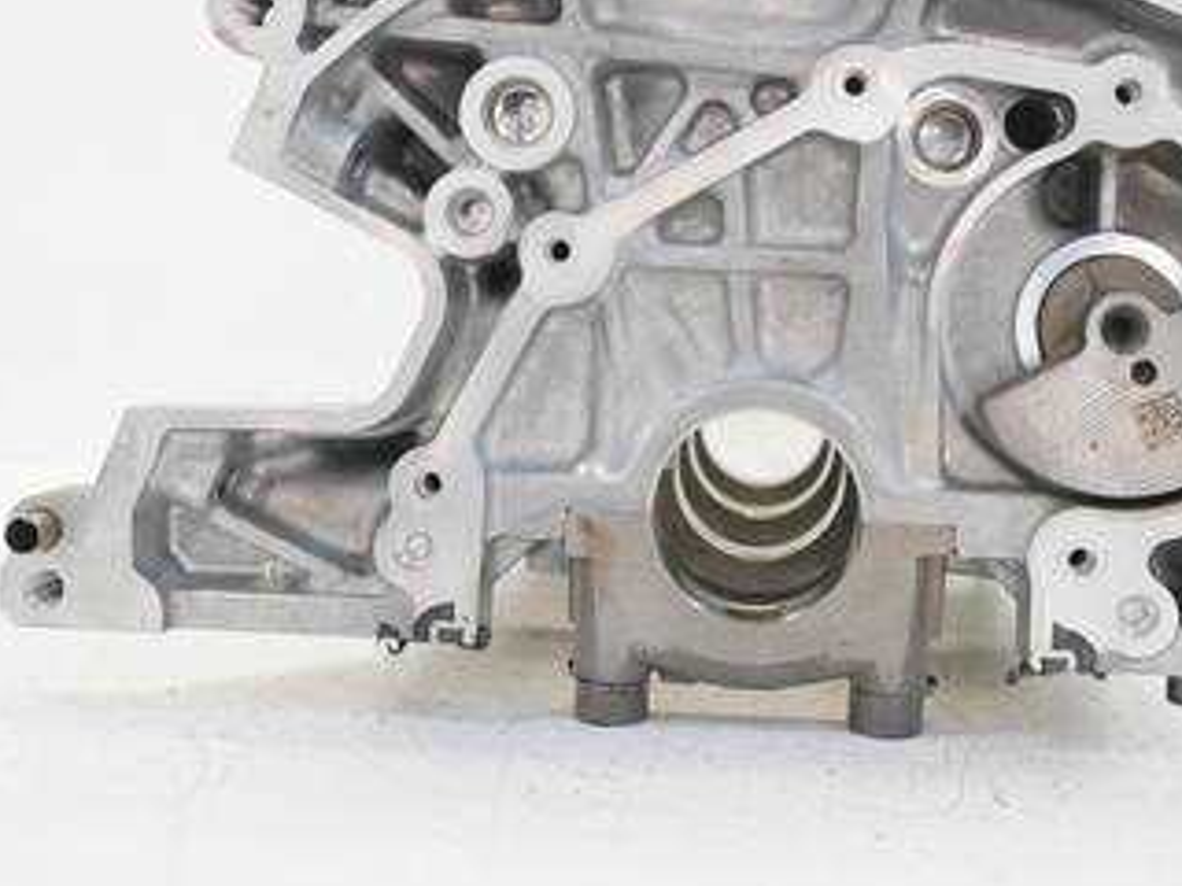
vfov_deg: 31.9
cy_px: 277
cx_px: 728
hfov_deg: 41.8
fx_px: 1537
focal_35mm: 45
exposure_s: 1/60
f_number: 3.8
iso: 250
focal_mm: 15
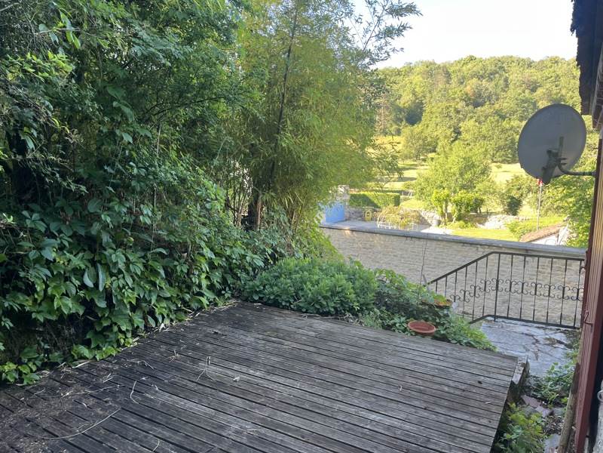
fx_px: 453
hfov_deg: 67.3
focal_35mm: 26
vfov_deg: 53.1
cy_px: 226
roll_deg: -1.3
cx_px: 302
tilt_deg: -7.7
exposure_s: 1/124
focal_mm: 5.1
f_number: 1.6
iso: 32
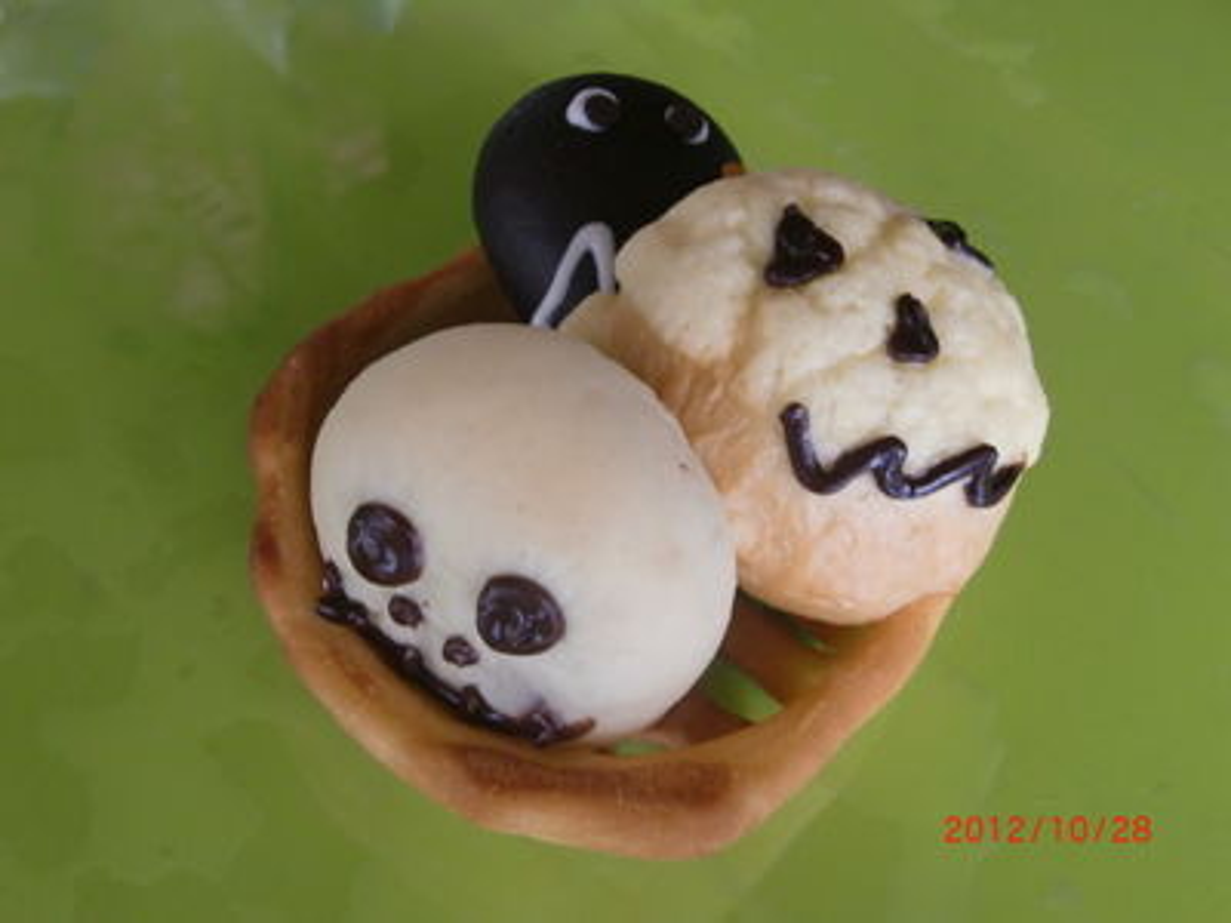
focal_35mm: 39
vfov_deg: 36.8
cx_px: 616
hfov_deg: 47.9
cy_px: 462
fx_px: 1387
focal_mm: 6.9
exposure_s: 1/20
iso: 400
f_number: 3
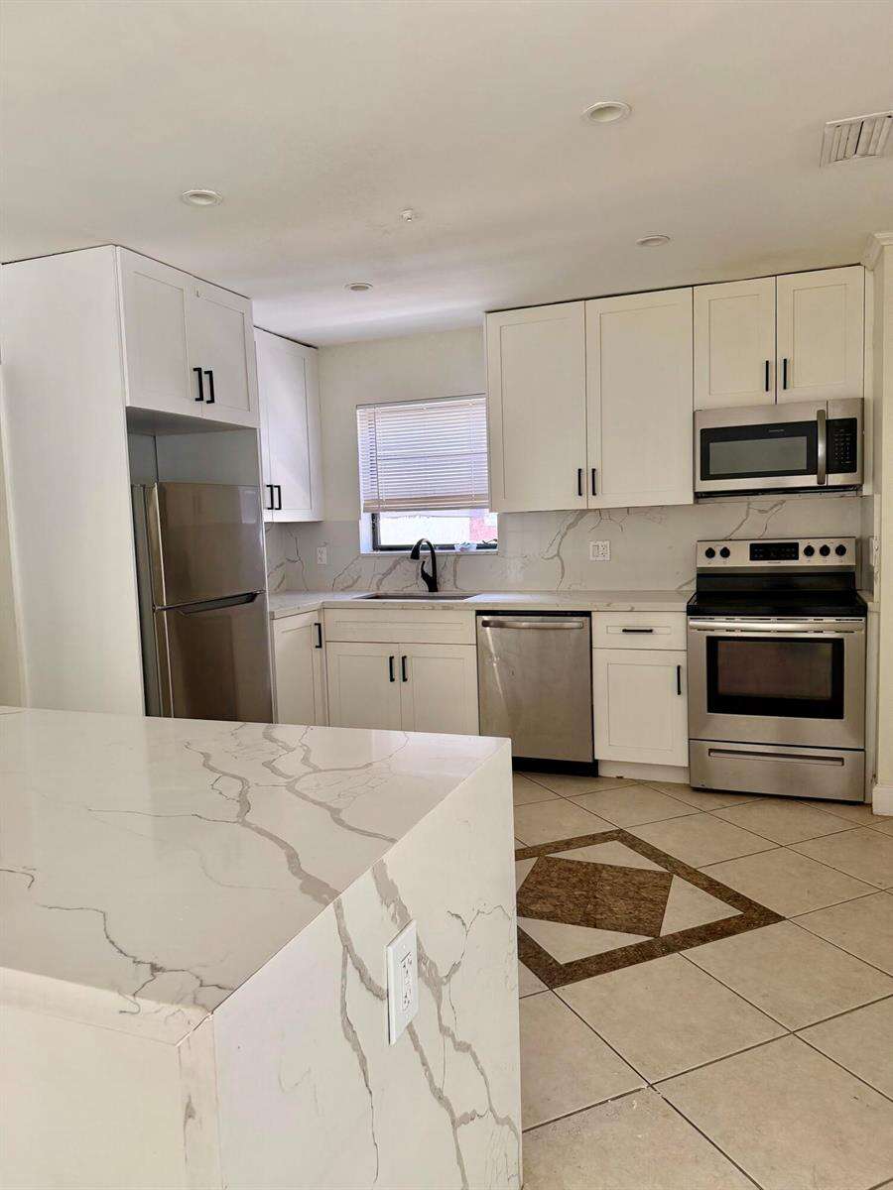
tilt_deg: -4.7
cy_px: 595
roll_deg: +1.7
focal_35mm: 24
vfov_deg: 71.6
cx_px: 446
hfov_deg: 56.8
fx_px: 826
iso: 200
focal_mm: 6.76
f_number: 1.78
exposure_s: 1/135
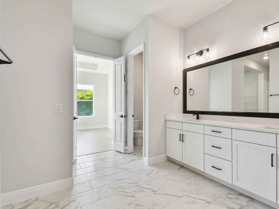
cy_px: 106
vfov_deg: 74.7
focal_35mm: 17
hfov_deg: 90.4
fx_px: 137
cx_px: 159
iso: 100
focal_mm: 10
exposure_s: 1/13
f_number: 7.1
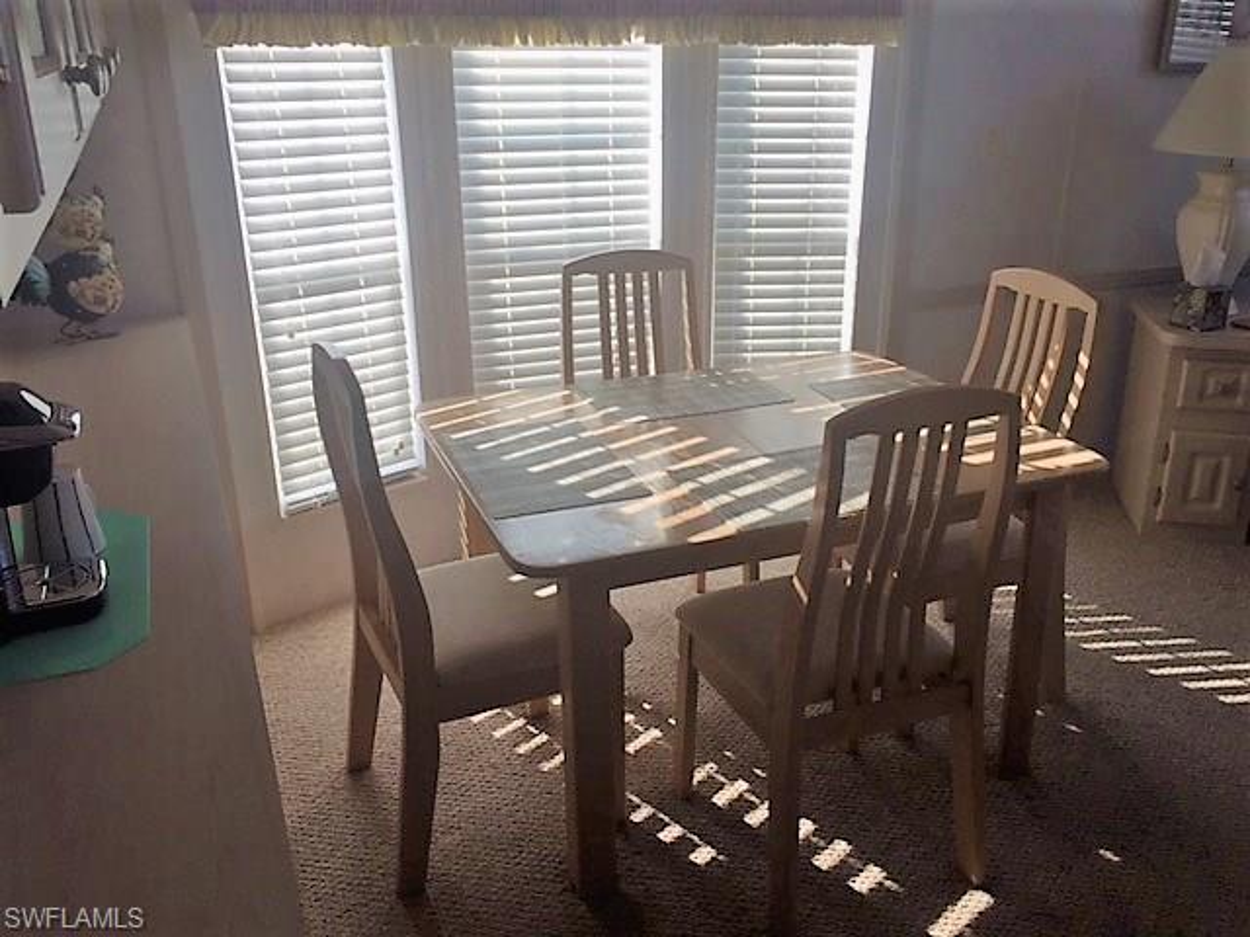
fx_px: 1047
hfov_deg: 61.7
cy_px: 468
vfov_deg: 48.2
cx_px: 625
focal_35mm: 29
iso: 32
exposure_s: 1/201
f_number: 2.2
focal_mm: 4.15
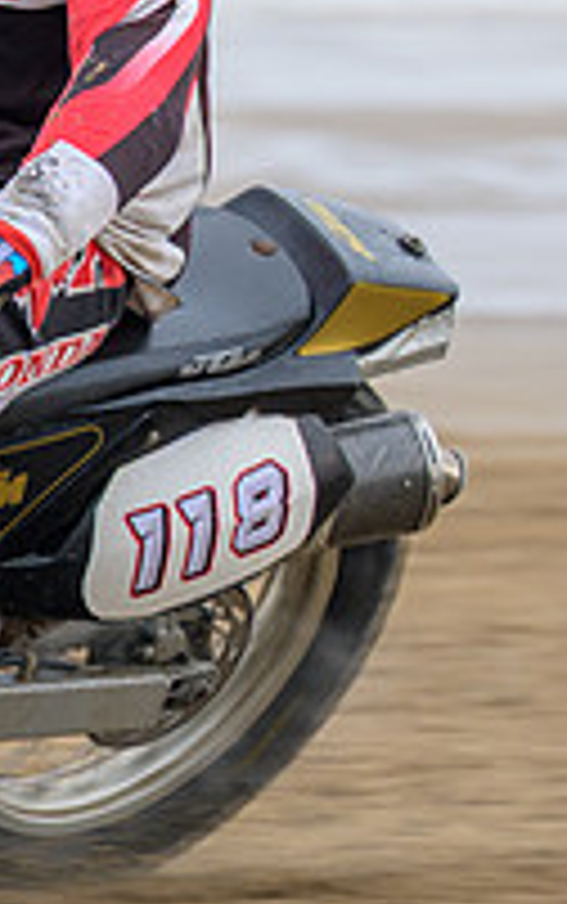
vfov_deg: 3.6
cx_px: -659
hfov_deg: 2.3
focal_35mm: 579
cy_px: 250
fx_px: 14285
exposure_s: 1/250
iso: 140
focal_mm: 103
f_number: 4
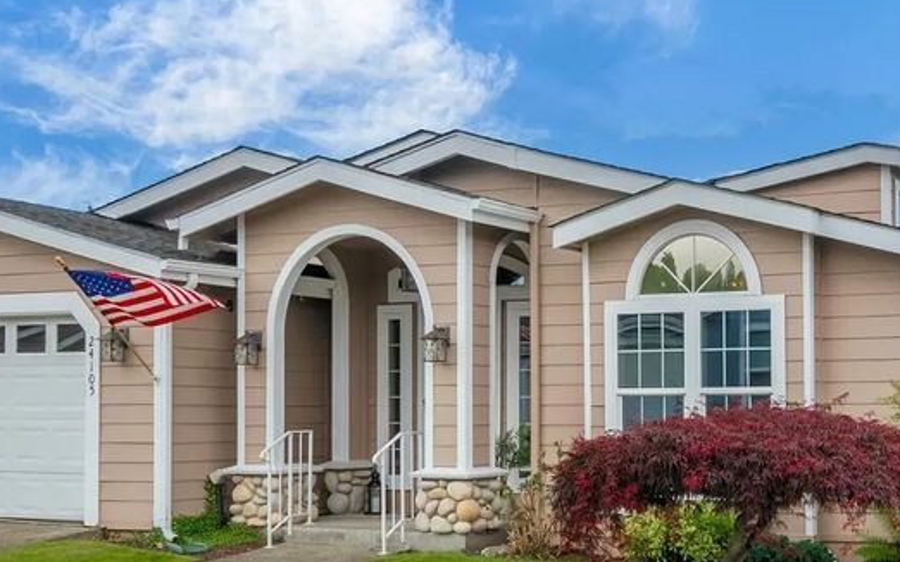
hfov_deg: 41.8
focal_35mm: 48
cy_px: 407
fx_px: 1177
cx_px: 452
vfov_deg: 26.6
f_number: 11
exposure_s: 1/100
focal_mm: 24
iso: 80
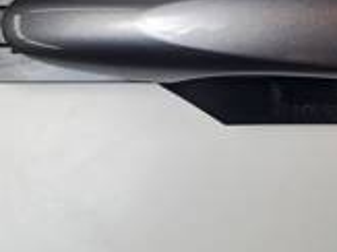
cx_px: 312
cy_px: 37
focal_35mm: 64
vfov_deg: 22.5
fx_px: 623
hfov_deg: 28.9
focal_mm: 5.4
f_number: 1.8
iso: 50
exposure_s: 1/368
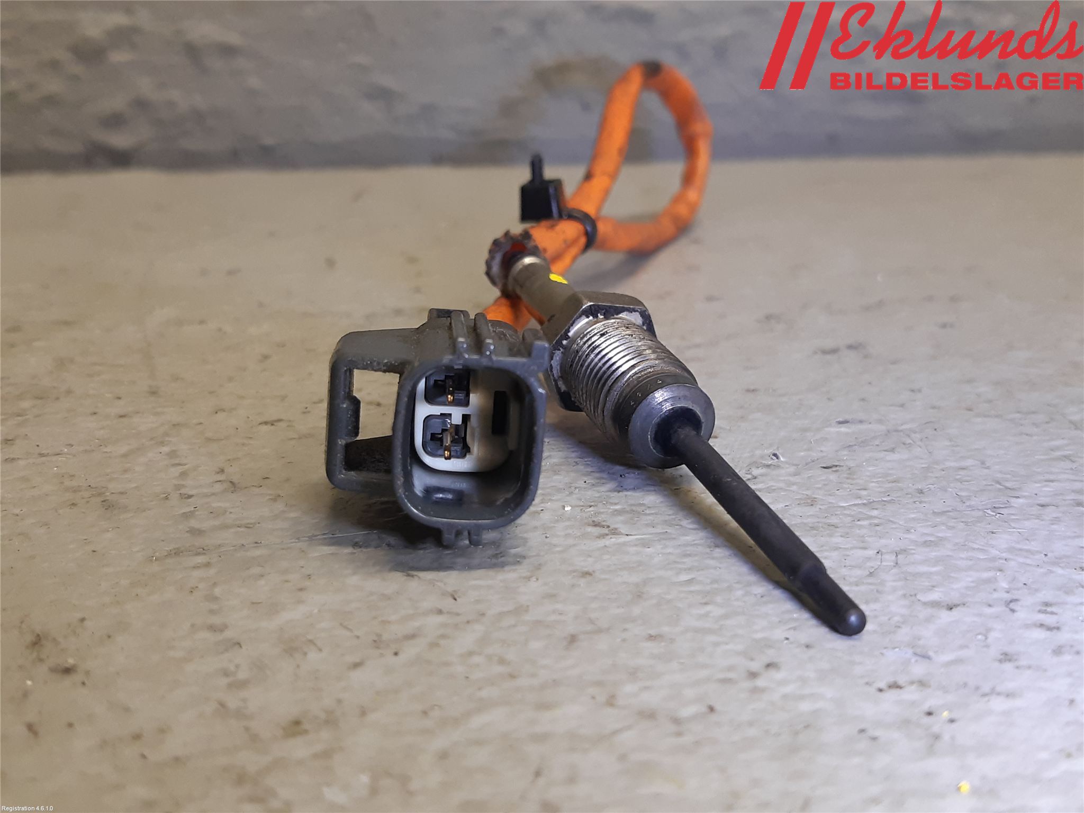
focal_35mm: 26
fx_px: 814
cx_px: 542
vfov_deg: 53.1
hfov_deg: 67.3
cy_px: 406
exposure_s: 1/50
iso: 125
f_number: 1.7
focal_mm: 3.93
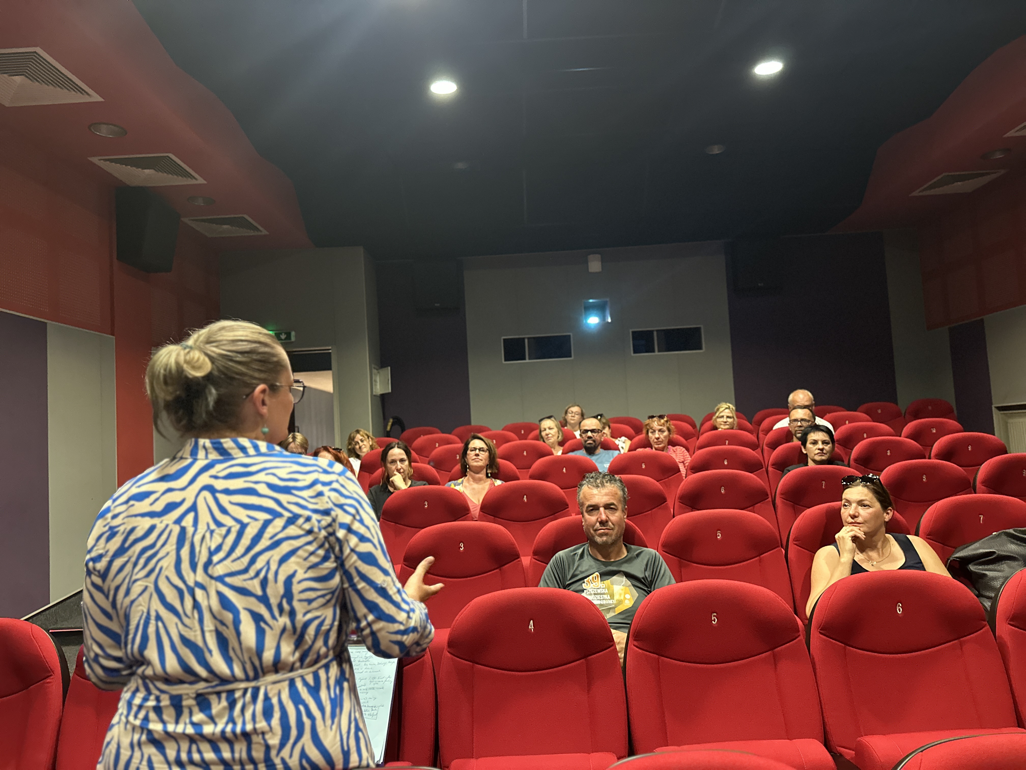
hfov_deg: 71.6
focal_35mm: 24
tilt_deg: +3.8
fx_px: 711
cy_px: 385
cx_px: 513
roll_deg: +3.5
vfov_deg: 56.8
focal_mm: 6.86
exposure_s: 1/40
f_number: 1.78
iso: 800
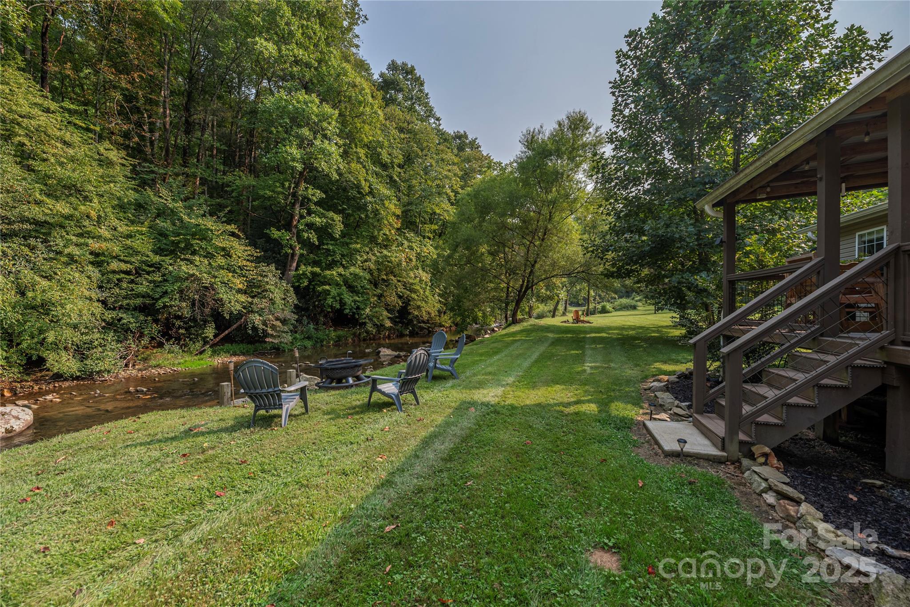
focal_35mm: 14
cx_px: 455
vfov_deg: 81.2
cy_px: 304
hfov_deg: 104.2
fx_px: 354
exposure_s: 1/1250
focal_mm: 14
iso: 320
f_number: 7.1
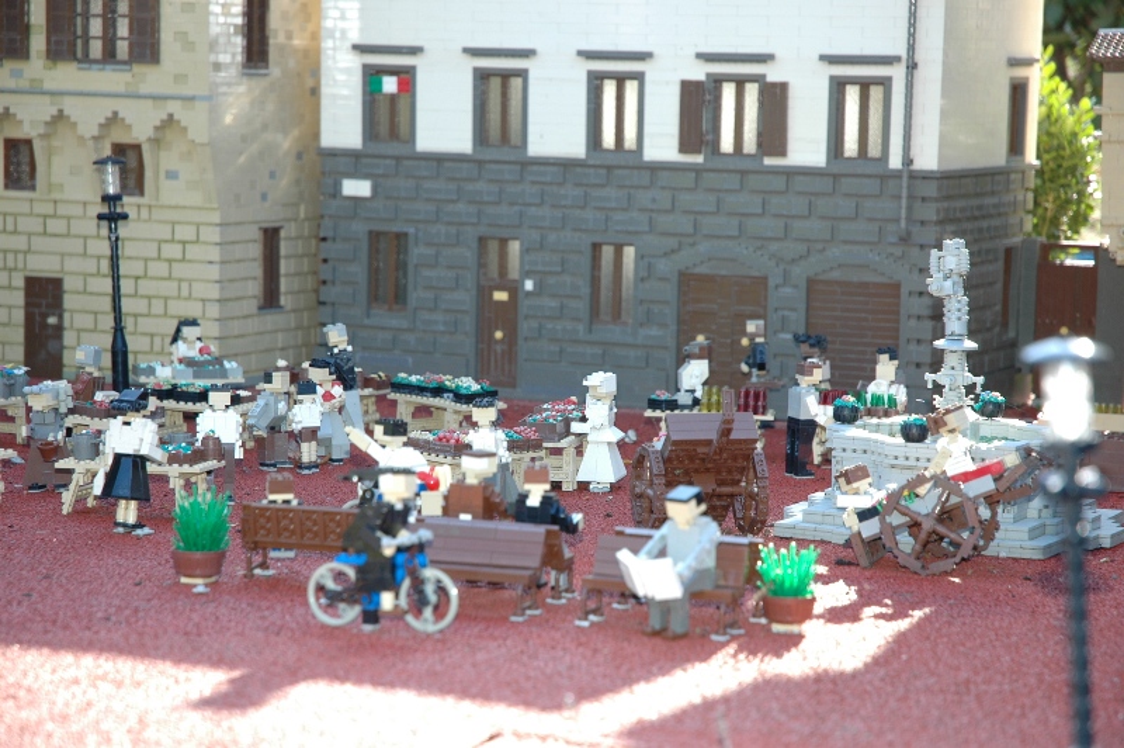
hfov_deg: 19.5
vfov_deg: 13.0
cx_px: 562
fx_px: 3276
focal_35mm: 105
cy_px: 374
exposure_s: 1/80
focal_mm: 70
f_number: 4.5
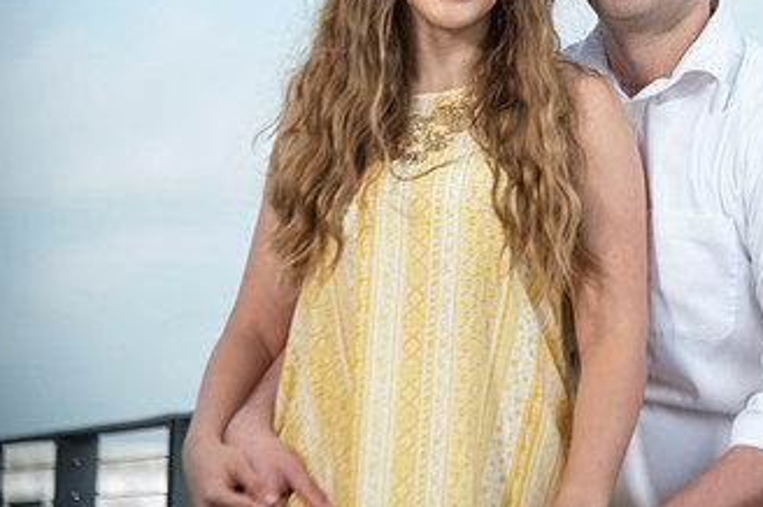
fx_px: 5060
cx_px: 614
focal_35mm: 239
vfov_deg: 5.7
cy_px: 140
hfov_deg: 8.6
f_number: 5.6
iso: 50
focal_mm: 135
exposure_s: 1/200
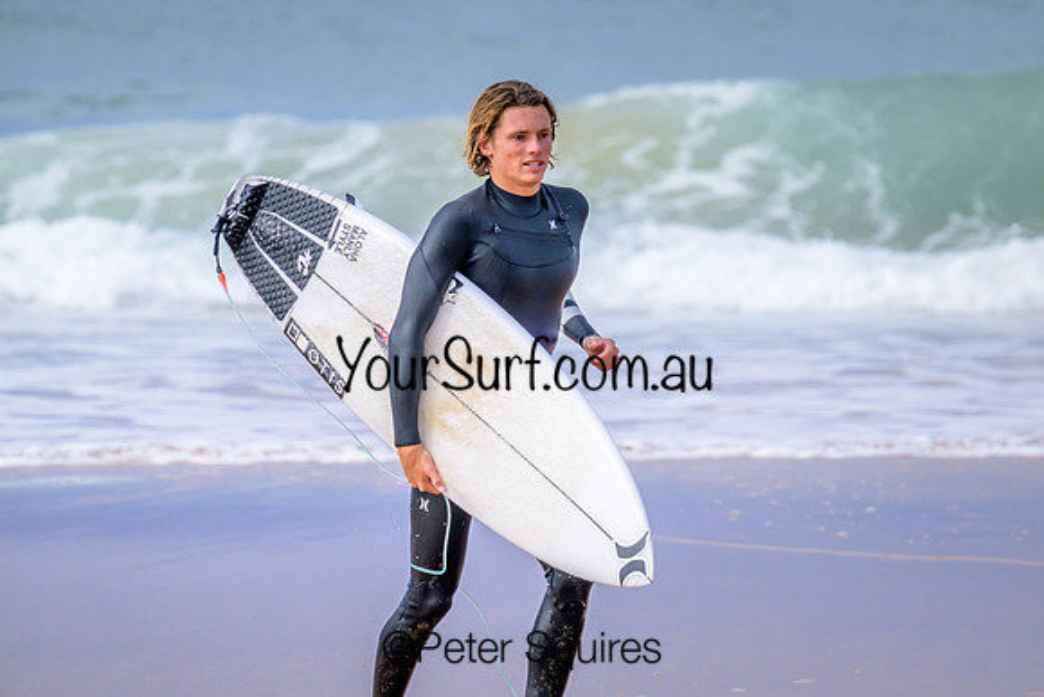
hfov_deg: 2.6
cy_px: 348
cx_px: 522
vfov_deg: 1.7
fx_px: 23204
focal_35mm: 800
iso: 1250
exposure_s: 1/2000
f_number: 11
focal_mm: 800
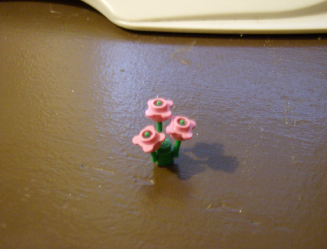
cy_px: 124
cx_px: 164
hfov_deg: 41.1
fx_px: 437
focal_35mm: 46
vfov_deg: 31.8
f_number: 3.1
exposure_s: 1/2.9
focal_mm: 7.7
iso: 200
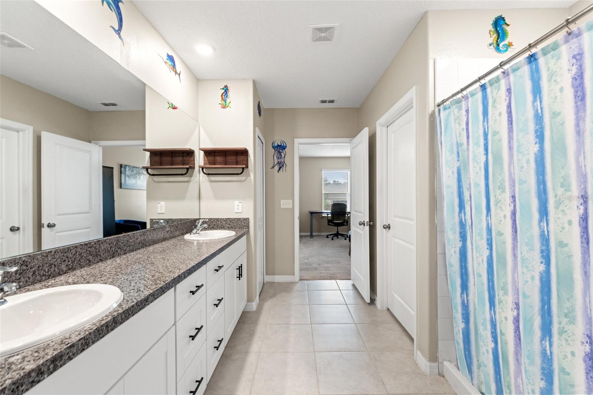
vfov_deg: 77.3
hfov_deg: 100.4
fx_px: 247
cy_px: 198
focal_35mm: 15
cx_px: 296
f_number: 8
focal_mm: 10
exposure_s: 1/4
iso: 400
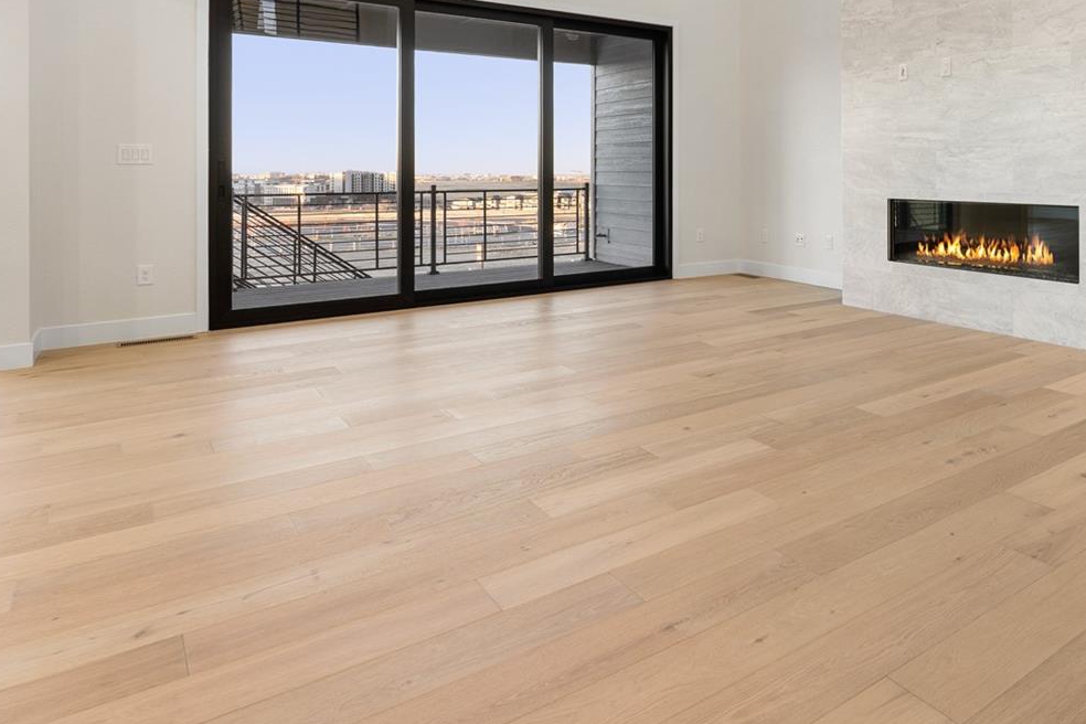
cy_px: 175
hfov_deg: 64.1
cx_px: 802
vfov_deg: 46.4
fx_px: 809
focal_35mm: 27
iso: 160
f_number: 8
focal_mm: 16.5
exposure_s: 1/4
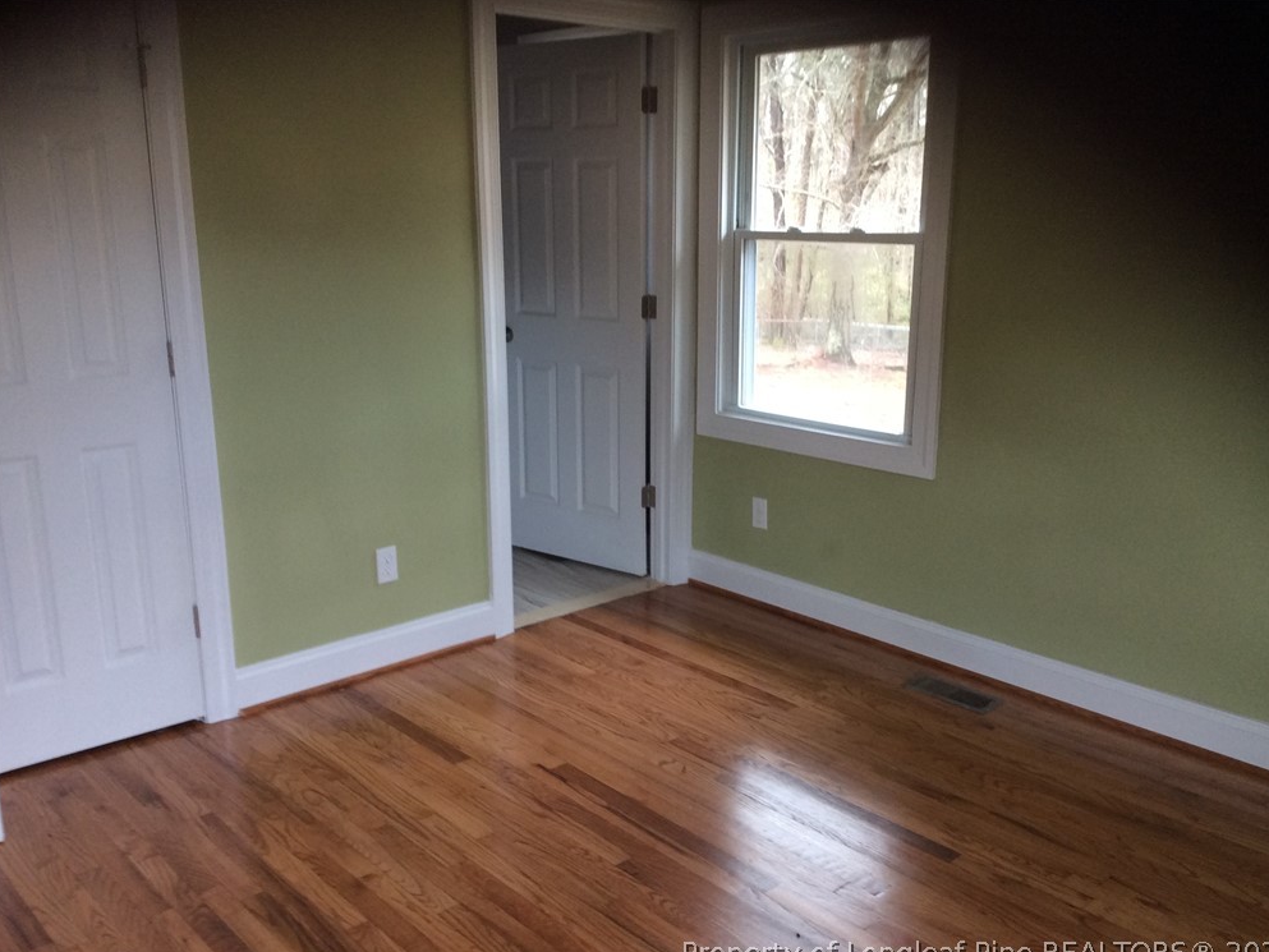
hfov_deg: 55.3
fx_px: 1210
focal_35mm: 33
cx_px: 648
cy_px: 484
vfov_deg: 43.0
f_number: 2.4
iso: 64
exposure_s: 1/24
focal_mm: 3.3
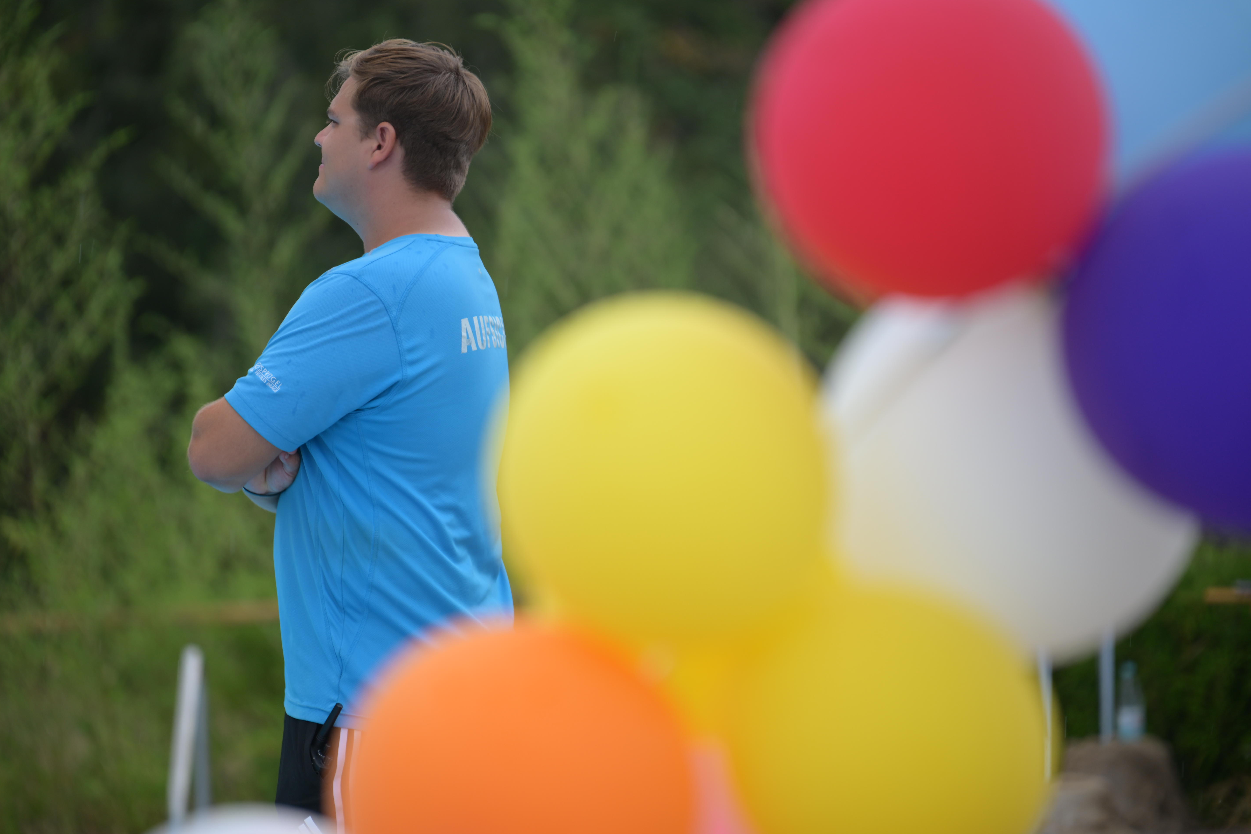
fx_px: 5629
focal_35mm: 162
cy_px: 449
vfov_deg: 8.5
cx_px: 597
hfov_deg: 12.7
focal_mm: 150
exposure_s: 1/200
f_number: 2.8
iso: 160
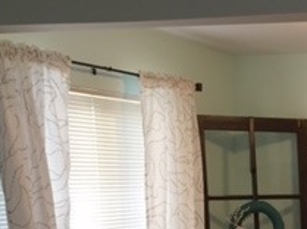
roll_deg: -0.1
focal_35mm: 89
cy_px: 324
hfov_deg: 20.6
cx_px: 372
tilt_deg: -11.2
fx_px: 788
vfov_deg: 15.5
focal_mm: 4.15
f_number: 2.2
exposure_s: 1/30
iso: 80
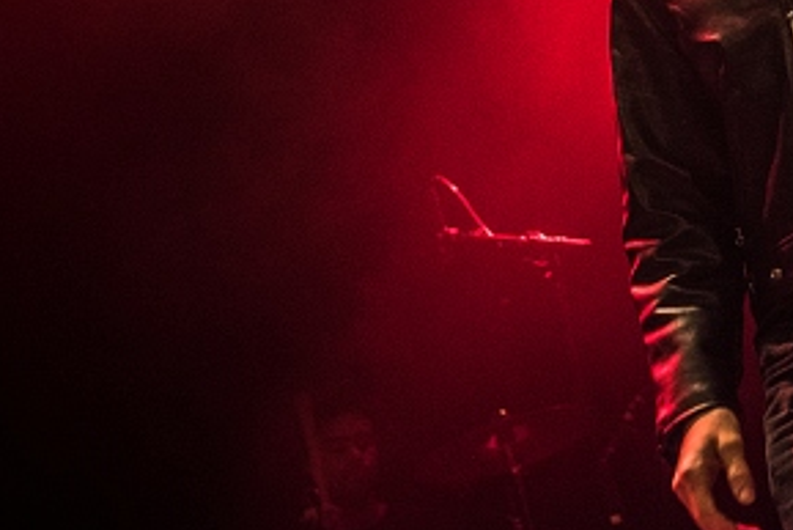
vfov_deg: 12.0
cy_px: -95
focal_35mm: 112
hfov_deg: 17.8
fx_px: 2468
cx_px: 798
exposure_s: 1/100
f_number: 2.8
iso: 2500
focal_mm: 45
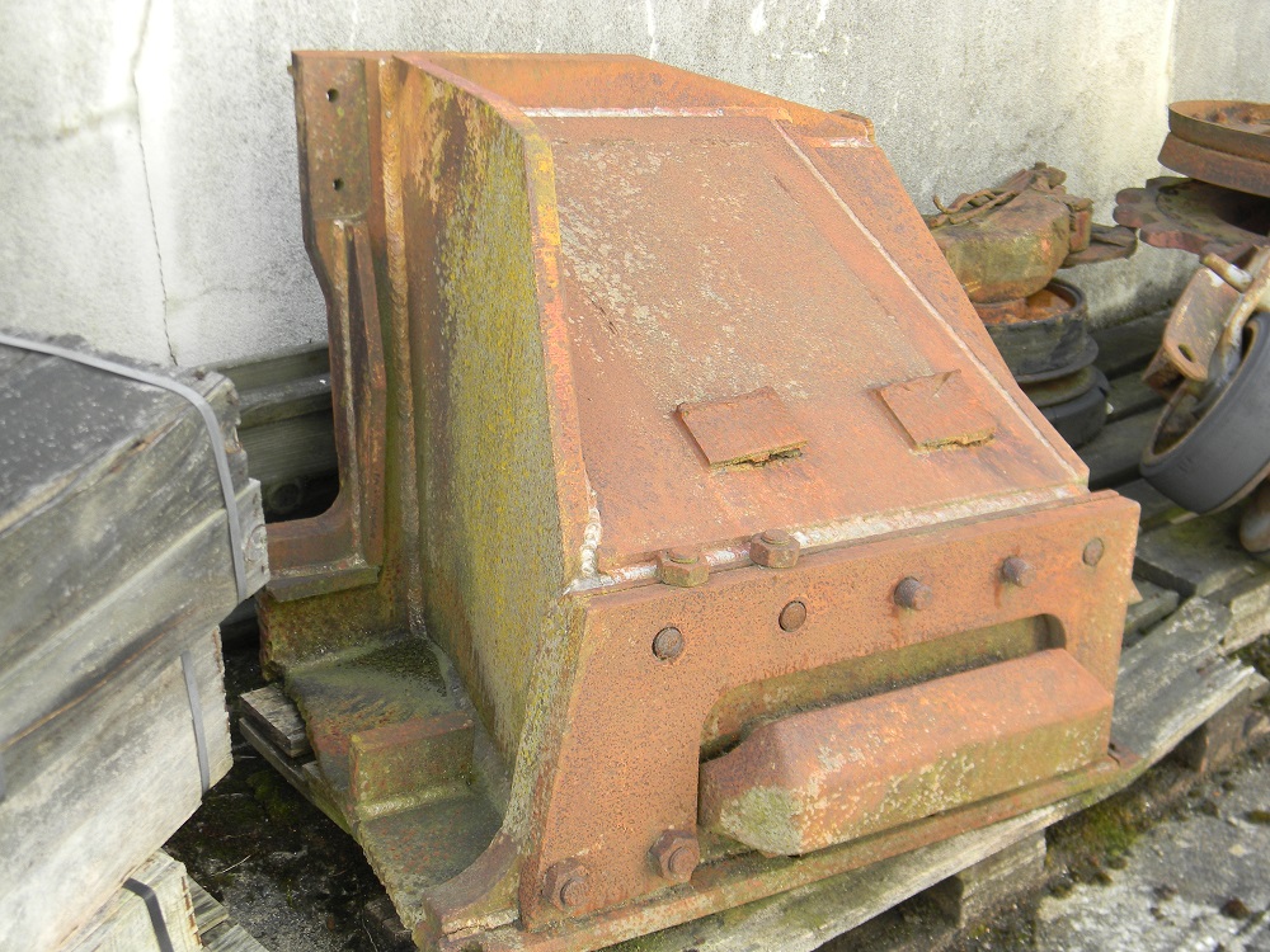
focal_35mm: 41
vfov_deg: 35.1
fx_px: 1504
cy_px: 476
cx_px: 635
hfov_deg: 45.8
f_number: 3.8
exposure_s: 1/120
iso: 80
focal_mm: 7.3
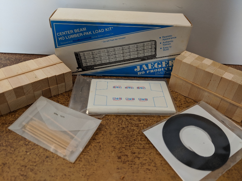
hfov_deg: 65.3
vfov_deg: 51.4
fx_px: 189
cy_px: 90
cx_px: 121
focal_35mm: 27
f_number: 1.8
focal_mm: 4.44
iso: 98
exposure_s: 1/125
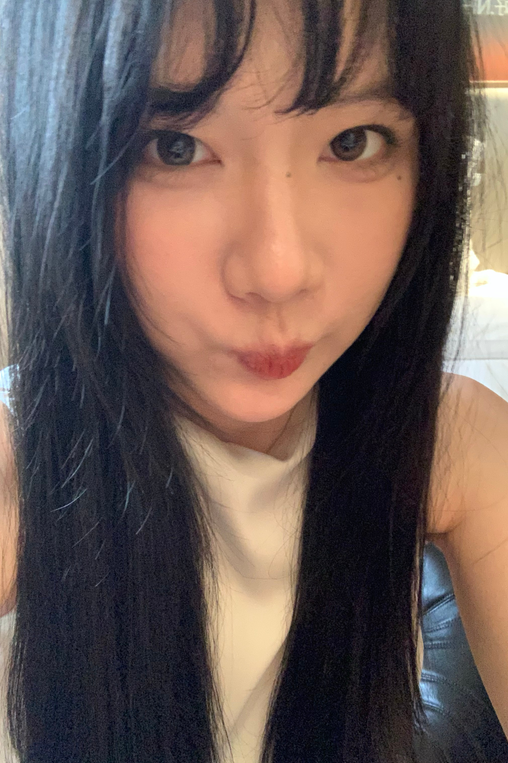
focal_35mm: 34
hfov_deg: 38.9
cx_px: 275
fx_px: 720
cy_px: 389
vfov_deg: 55.8
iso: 640
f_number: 2.2
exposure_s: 1/23
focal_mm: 2.87
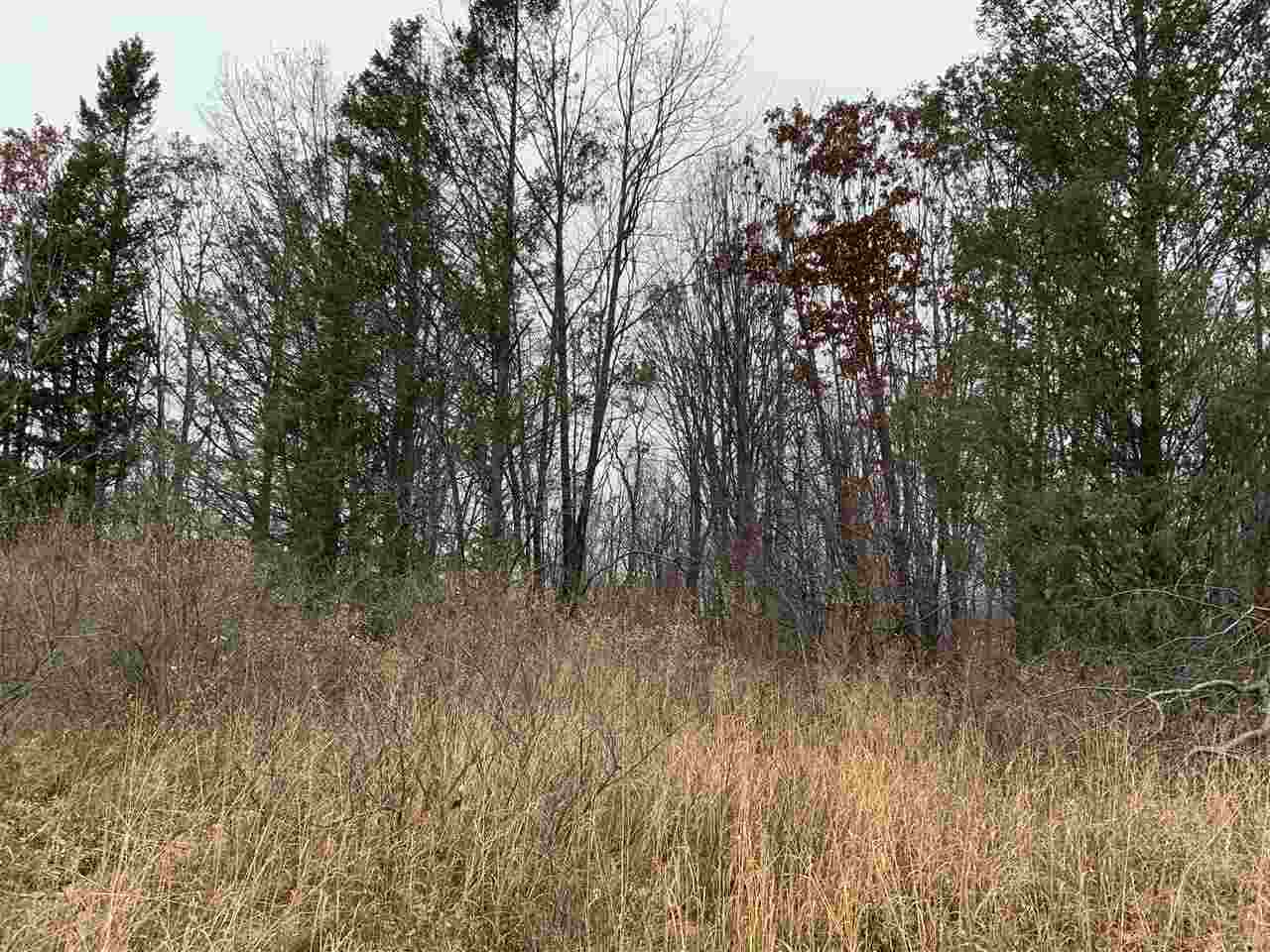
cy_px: 476
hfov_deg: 61.7
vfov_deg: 48.2
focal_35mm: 29
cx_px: 635
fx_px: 1064
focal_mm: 3
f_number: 1.8
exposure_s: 1/122
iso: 25
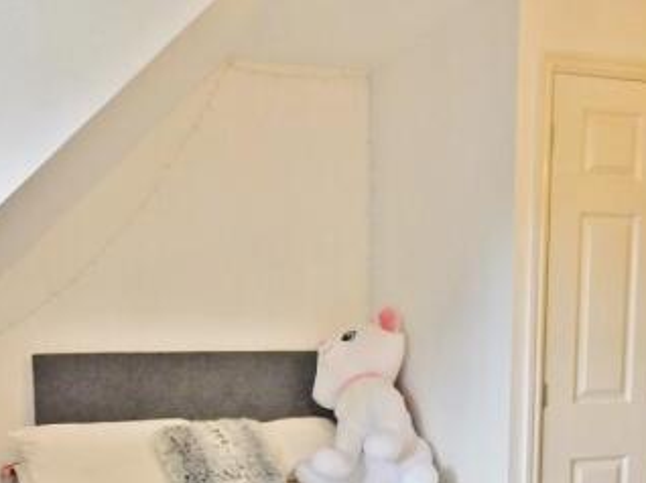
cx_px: 324
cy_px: 441
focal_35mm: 44
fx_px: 821
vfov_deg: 31.2
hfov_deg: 43.0
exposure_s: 1/40
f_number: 3.3
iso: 800
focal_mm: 4.3
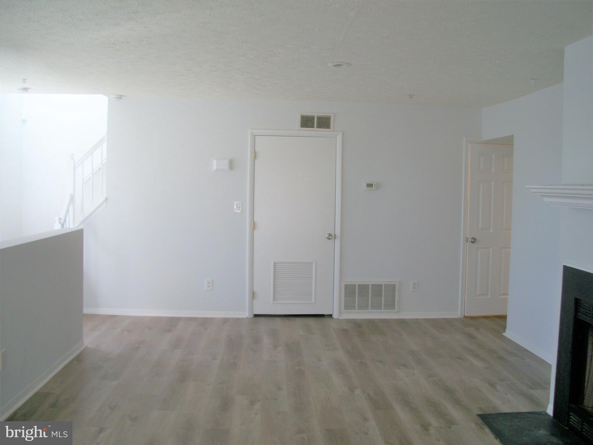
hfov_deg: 52.6
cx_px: 296
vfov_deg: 40.7
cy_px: 222
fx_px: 600
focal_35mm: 35
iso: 80
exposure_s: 1/40
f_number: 3.1
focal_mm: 6.3
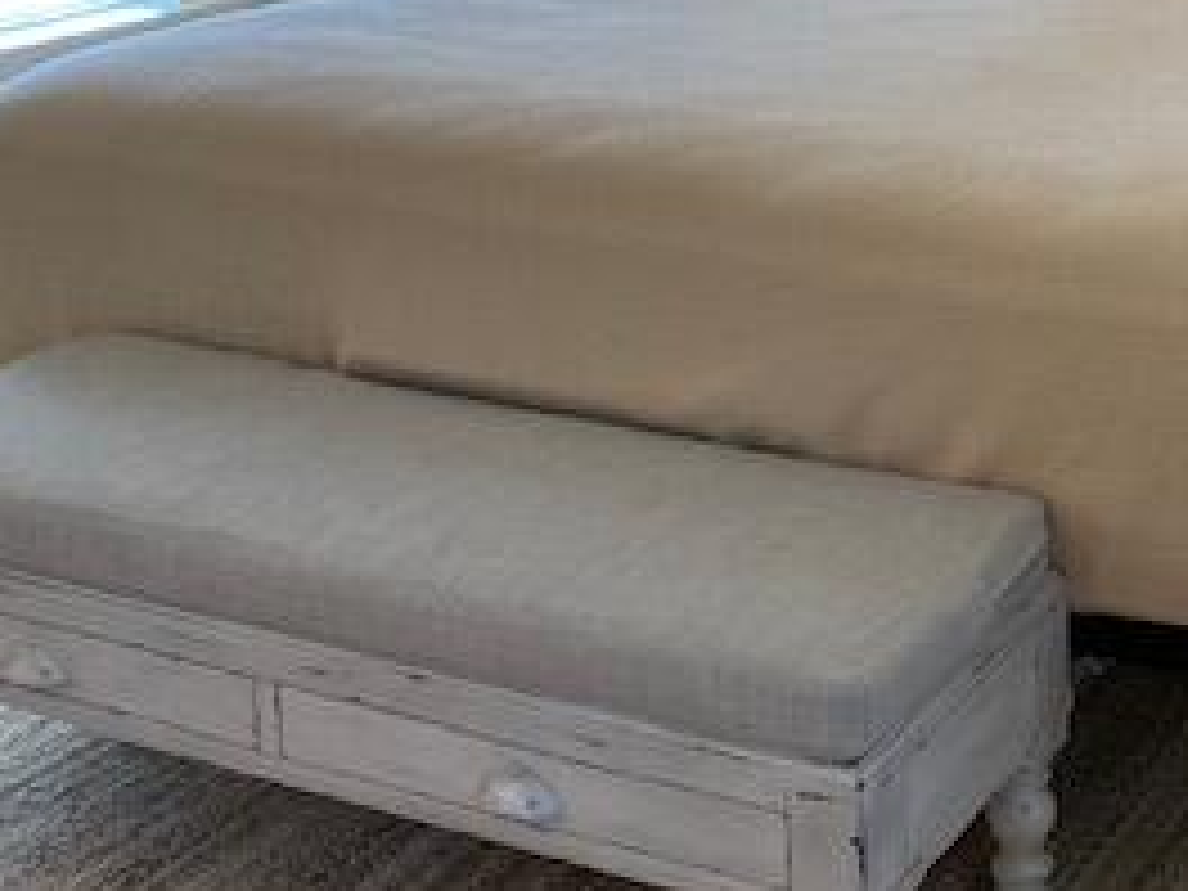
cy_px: 0
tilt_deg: -11.7
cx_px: 1188
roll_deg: -0.9
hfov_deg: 28.8
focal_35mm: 63
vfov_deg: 22.4
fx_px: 2162
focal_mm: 4.25
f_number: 1.8
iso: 100
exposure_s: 1/120
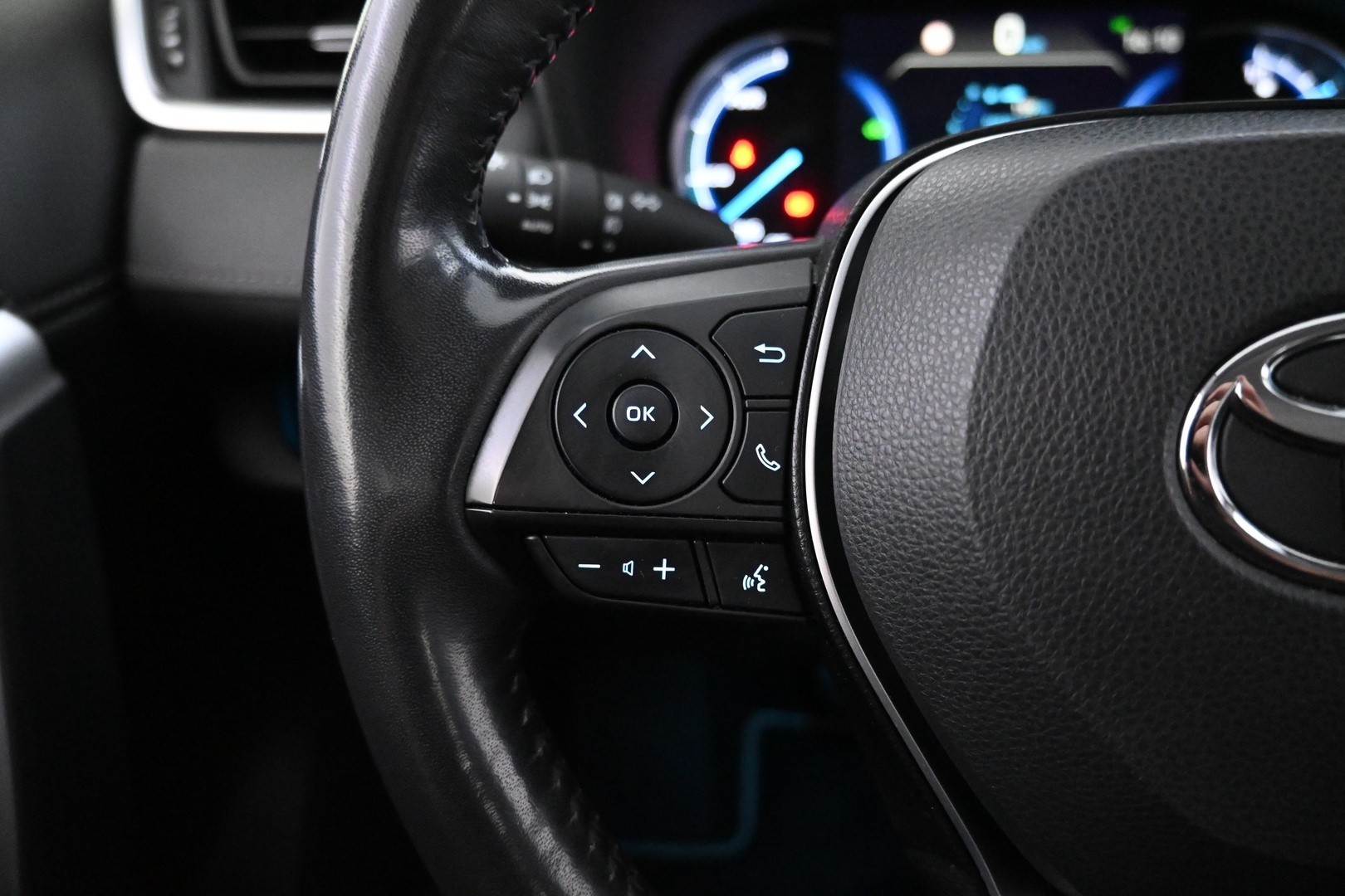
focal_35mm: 24
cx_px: 672
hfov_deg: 73.7
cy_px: 448
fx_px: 897
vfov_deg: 53.1
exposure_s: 1/25
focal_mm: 16
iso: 8000
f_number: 3.5
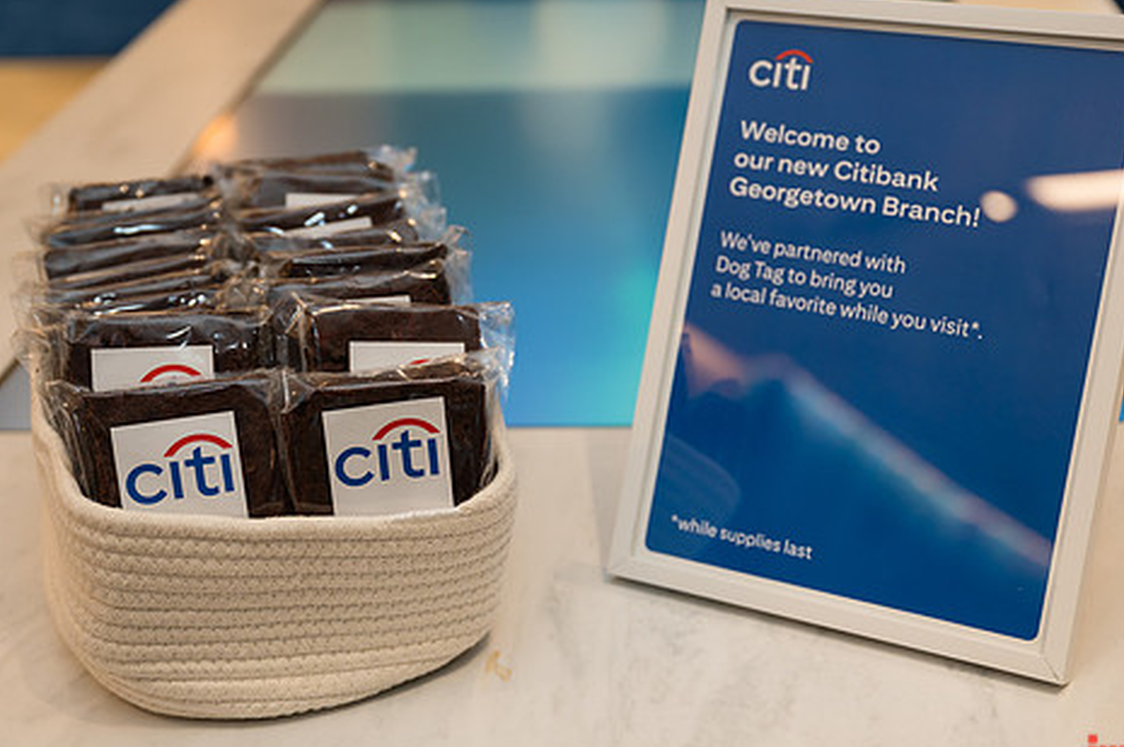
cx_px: 576
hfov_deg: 34.0
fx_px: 1840
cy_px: 399
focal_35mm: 59
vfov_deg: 22.9
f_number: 3.2
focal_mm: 44
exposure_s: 1/200
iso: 400
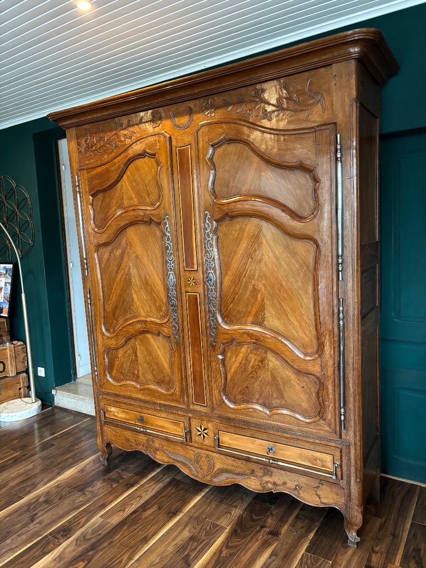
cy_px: 284
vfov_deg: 67.3
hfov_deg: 53.1
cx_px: 213
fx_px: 427
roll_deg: +2.1
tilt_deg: -6.8
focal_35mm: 26
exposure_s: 1/60
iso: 500
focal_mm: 5.96
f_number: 1.6
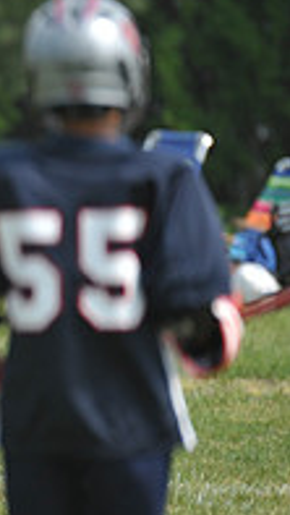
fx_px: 16807
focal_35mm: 1231
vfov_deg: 1.8
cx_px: -465
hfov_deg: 1.0
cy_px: 256
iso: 640
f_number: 4
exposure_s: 1/2000
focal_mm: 400
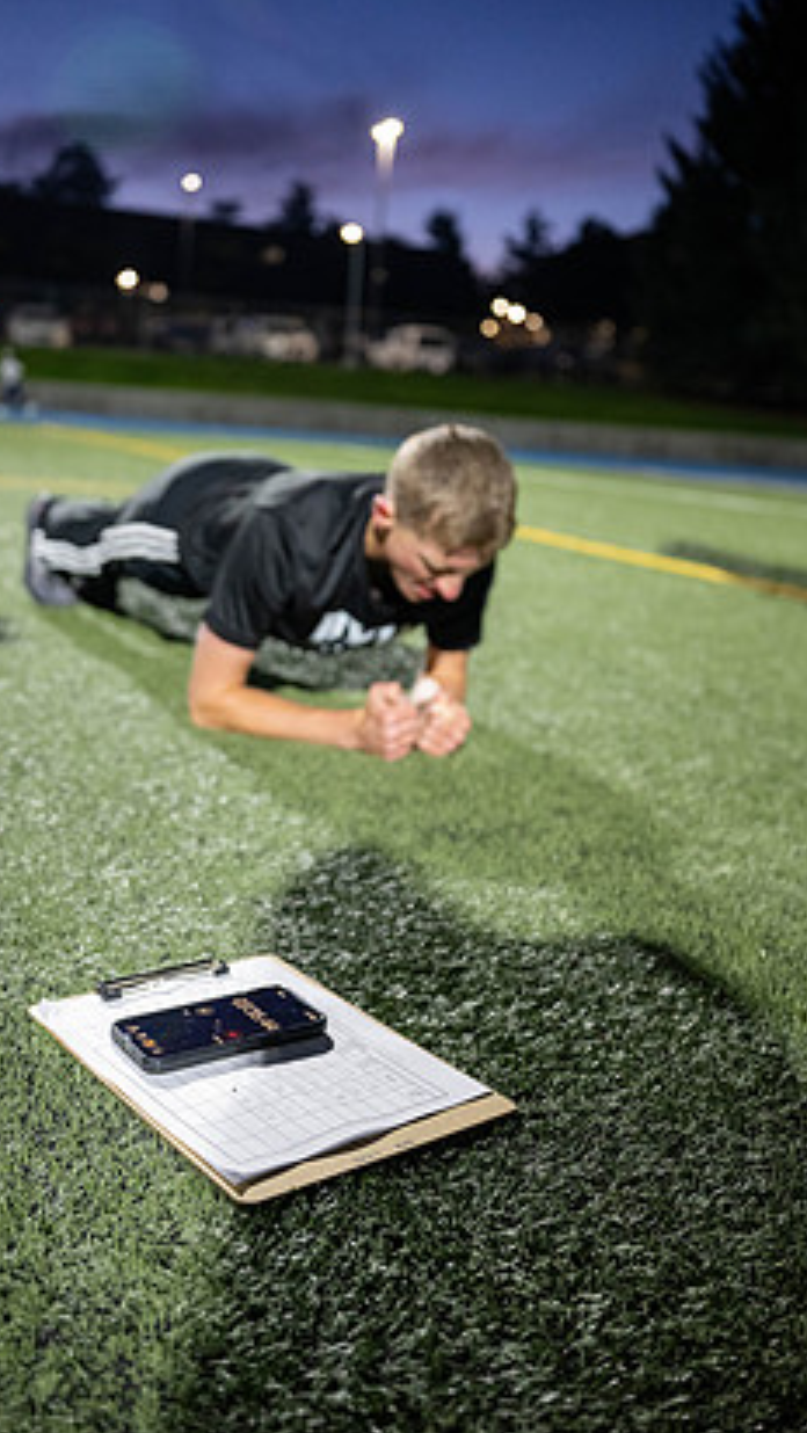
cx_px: 358
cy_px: 664
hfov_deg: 32.8
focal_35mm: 36
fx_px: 1368
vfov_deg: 55.2
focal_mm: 31.5
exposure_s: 1/200
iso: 2000
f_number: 2.8
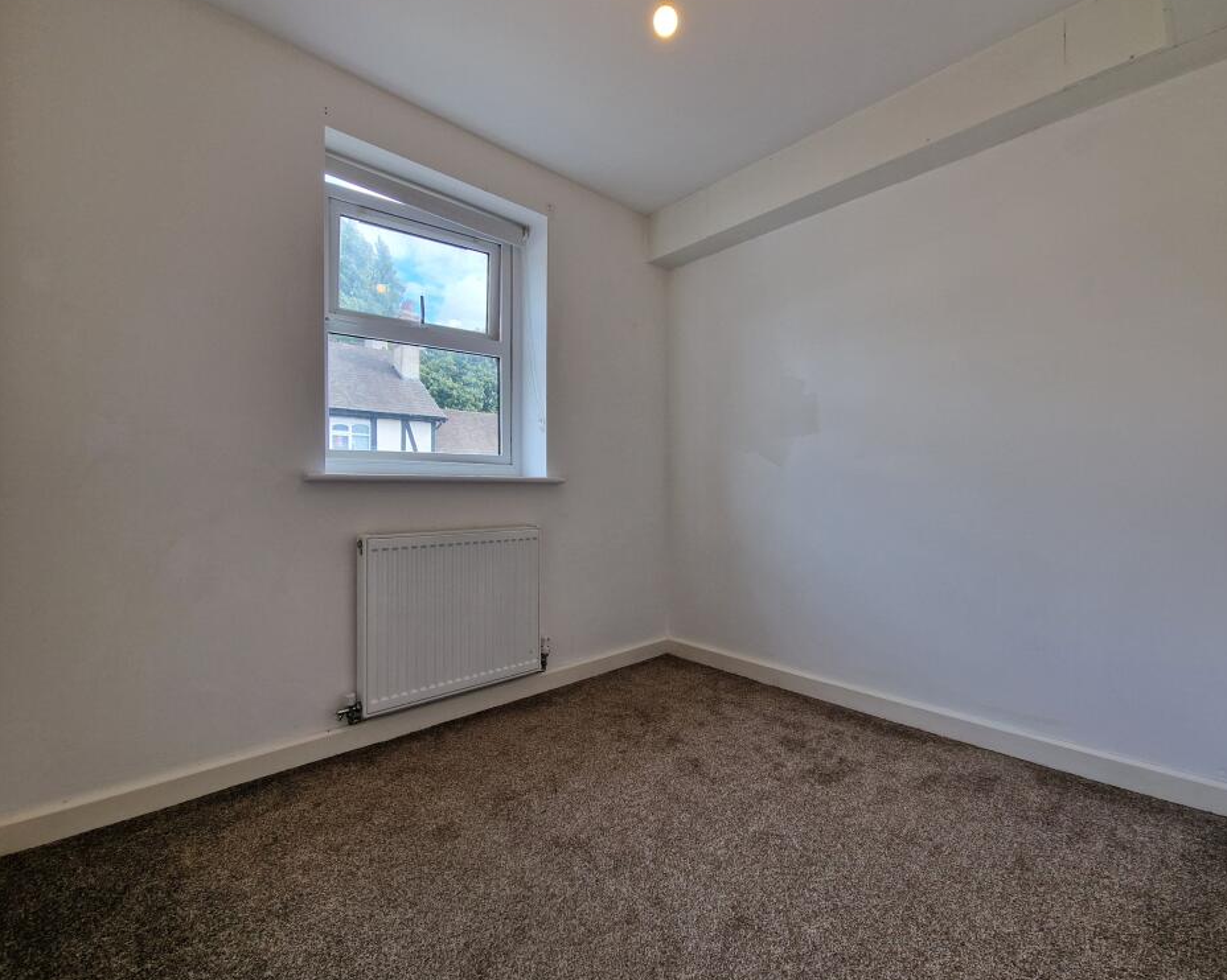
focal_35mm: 14
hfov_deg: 100.7
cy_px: 487
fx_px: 508
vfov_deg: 88.0
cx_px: 632
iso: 64
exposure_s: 1/100
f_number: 2.2
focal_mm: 2.2
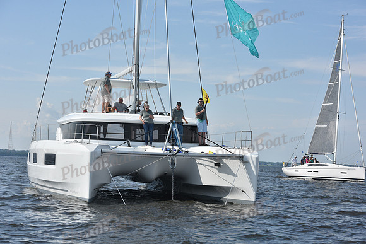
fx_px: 712
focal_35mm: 70
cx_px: 183
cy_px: 122
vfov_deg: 19.5
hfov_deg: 28.8
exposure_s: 1/1250
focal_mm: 70
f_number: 8
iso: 320
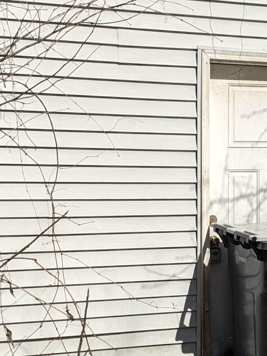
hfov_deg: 17.1
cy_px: 213
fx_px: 884
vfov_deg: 22.7
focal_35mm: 86
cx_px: 197
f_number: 1.8
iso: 73
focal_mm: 4.44
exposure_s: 1/7812
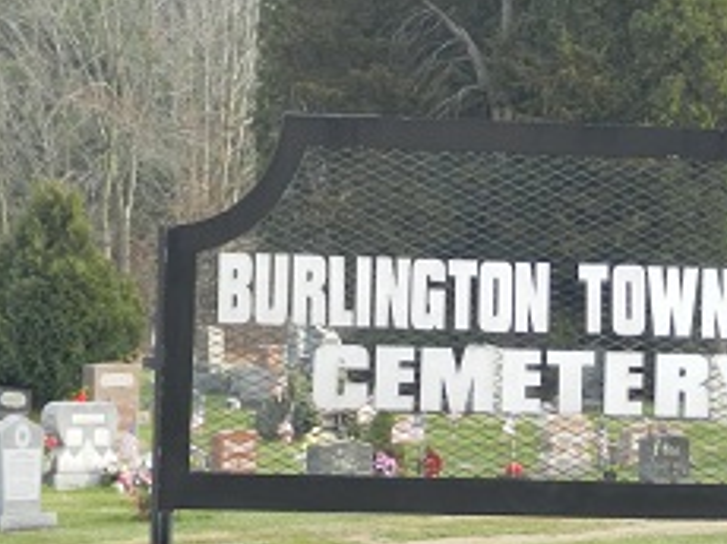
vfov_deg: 5.4
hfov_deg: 7.2
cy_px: 386
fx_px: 5811
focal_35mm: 277
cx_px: 559
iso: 160
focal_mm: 19.1
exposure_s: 1/100
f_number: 5
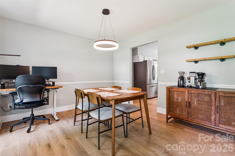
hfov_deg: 94.0
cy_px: 78
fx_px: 110
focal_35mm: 17
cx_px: 118
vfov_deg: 71.1
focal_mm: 16.8
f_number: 13
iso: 100
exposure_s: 1
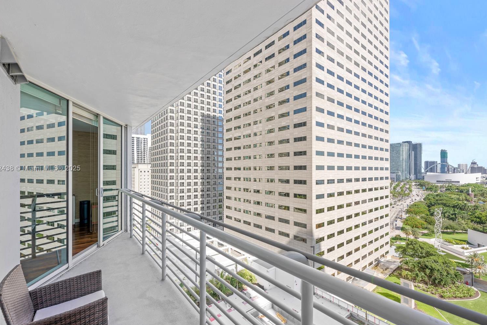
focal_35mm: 15
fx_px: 203
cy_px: 169
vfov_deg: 77.3
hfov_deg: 100.4
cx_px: 237
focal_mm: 14
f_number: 8
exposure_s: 1/60
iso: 64
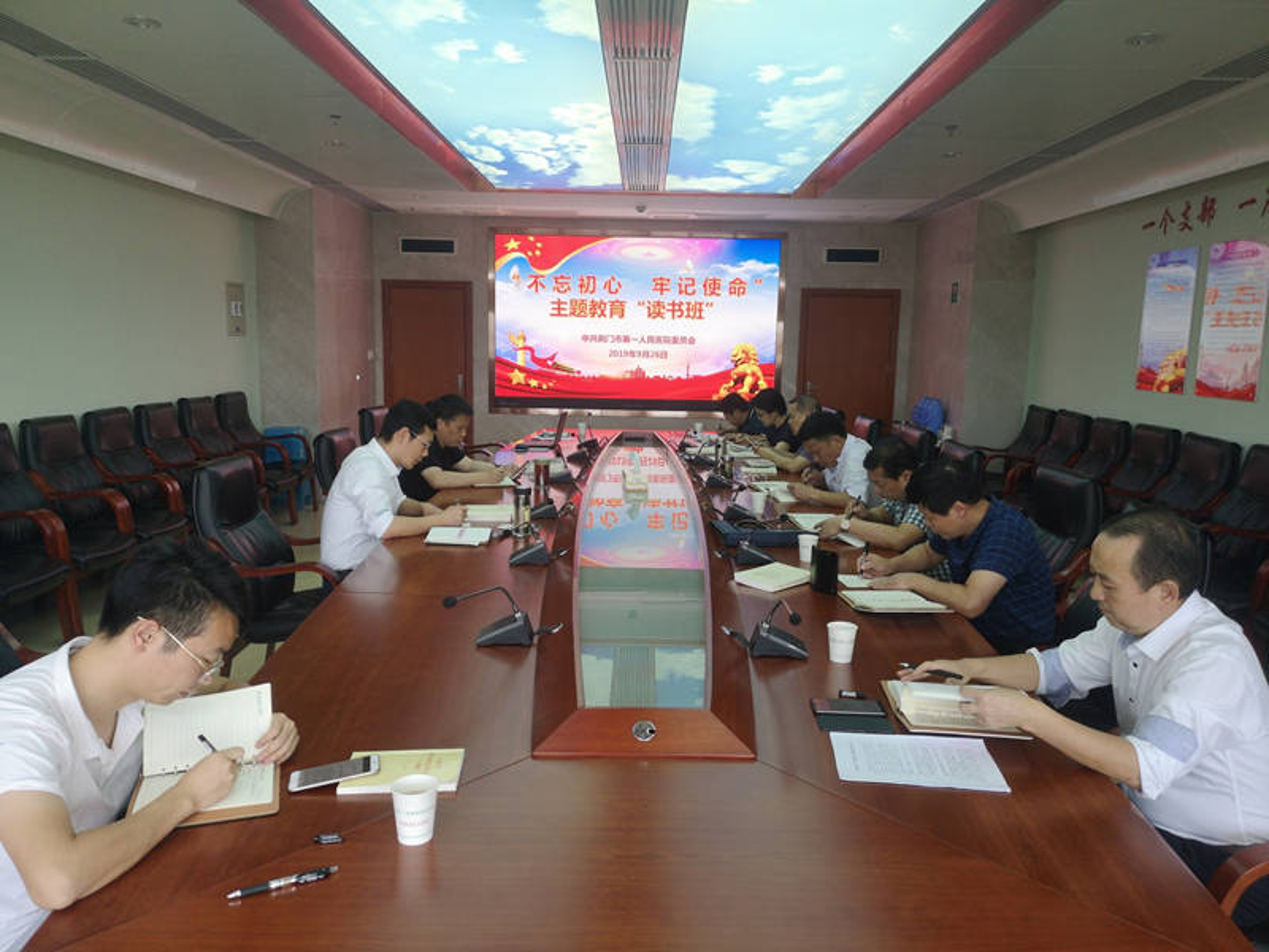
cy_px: 476
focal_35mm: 27
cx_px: 634
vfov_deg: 51.4
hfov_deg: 65.3
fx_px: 990
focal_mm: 3.95
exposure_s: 1/100
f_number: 1.8
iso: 64
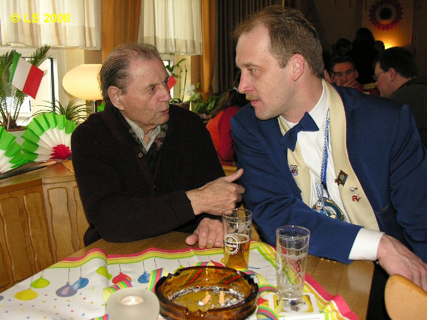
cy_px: 160
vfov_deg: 38.7
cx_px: 214
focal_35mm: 37
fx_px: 456
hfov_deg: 50.1
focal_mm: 9.5
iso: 100
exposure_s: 1/60.1
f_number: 2.8
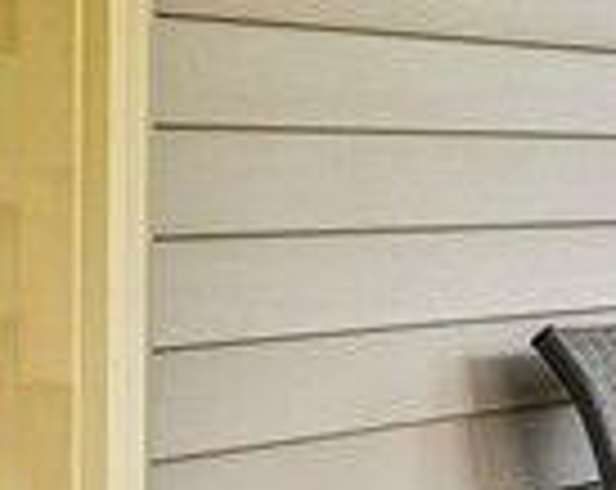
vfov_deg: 8.6
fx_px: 3256
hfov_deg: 10.6
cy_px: 153
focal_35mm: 179
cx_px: 746
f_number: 8
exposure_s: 1/25
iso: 320
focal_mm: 24
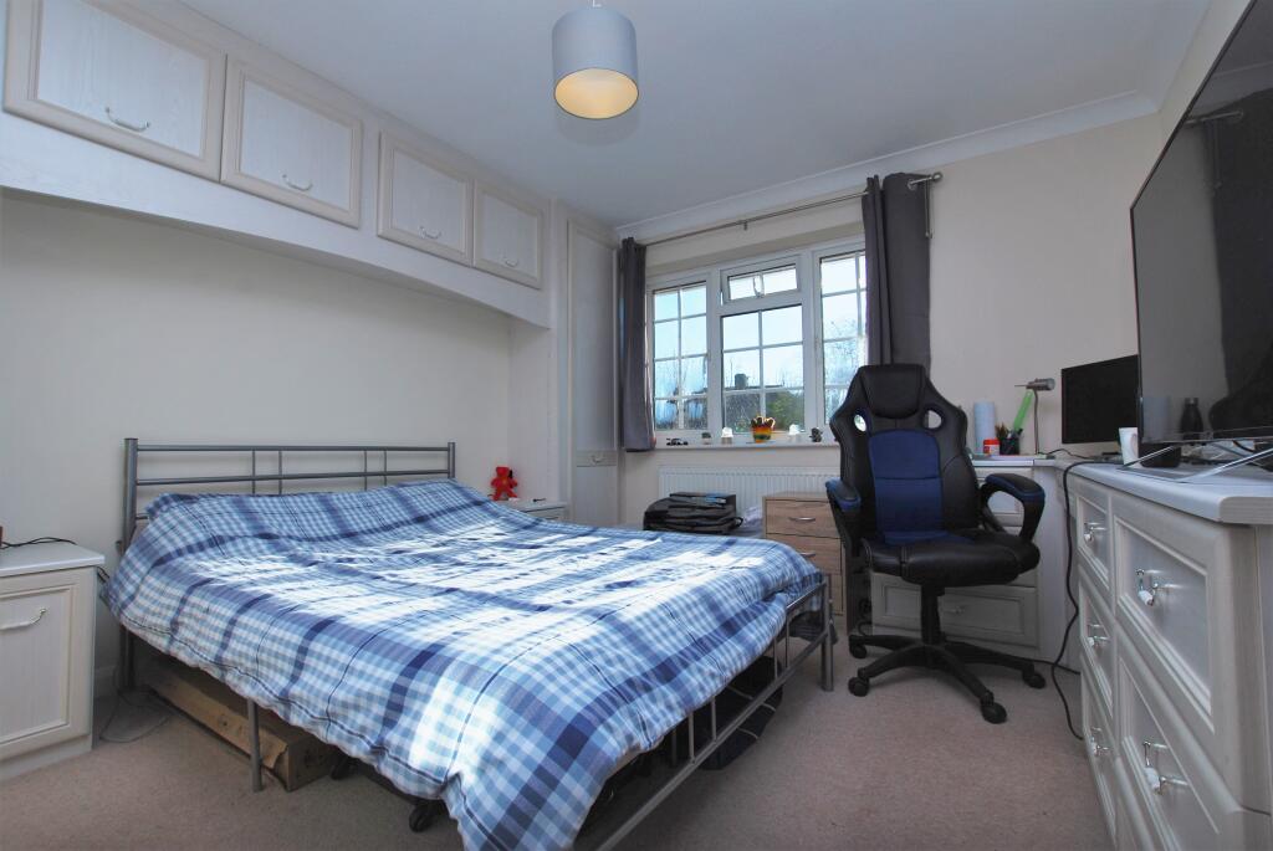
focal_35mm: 15
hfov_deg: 100.3
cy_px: 426
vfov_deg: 77.5
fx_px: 531
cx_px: 636
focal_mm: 10
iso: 100
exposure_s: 1/250
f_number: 8
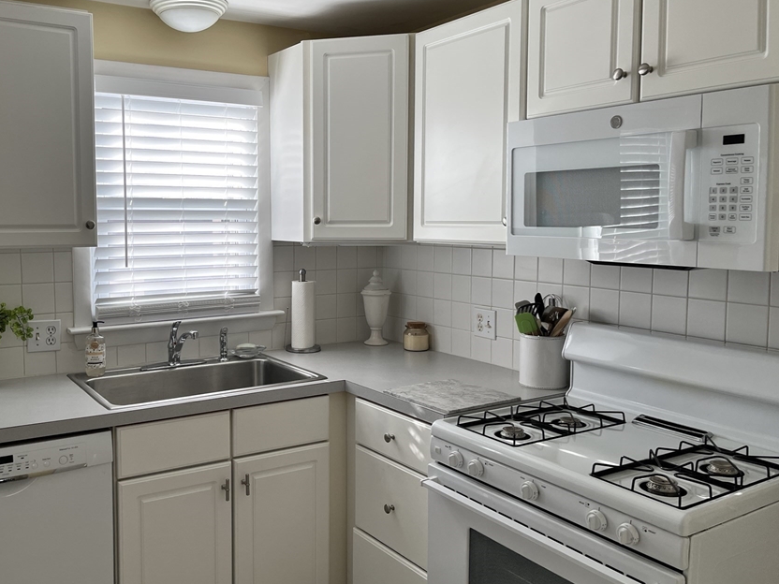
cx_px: 306
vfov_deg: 44.1
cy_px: 267
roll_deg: +0.2
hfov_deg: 56.3
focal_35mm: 32
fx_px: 720
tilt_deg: -3.6
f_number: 1.6
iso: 50
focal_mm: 5.1
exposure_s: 1/163
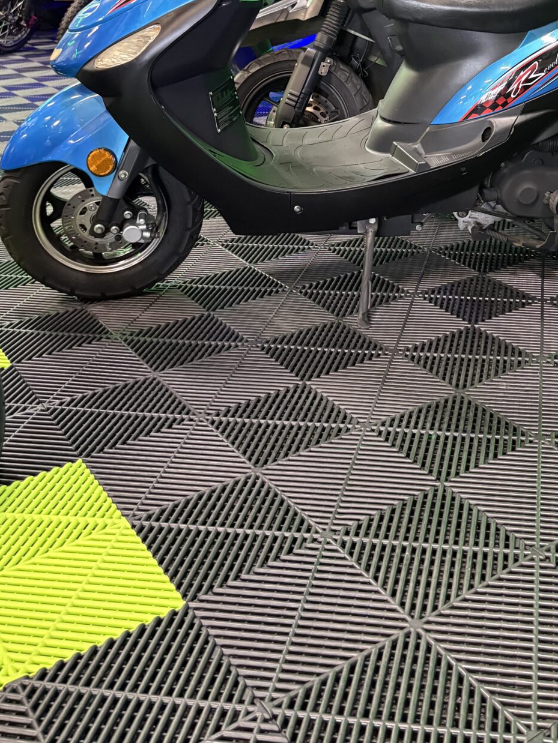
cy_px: 134
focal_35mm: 43
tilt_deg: -11.7
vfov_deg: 41.7
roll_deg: +0.7
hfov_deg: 33.0
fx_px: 924
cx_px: 412
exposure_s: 1/60
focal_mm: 5.96
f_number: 1.6
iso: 400
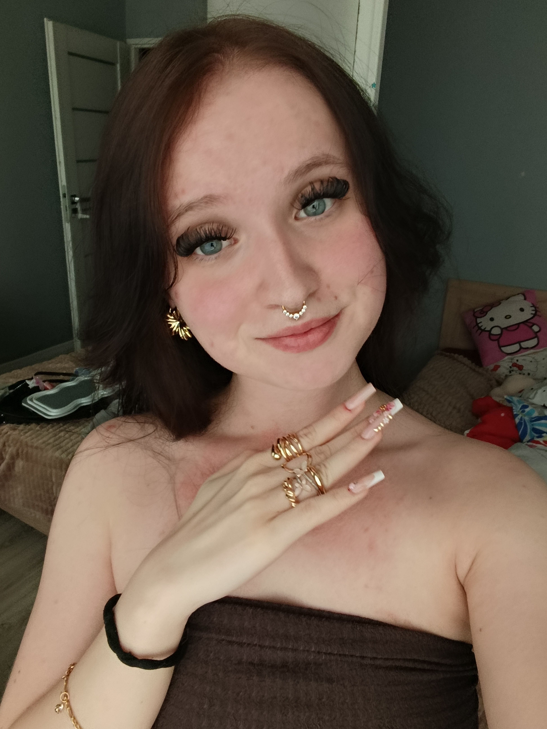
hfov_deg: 53.1
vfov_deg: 67.3
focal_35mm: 26
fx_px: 548
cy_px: 364
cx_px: 274
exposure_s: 1/33.3
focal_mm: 2.23
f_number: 2.2
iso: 108
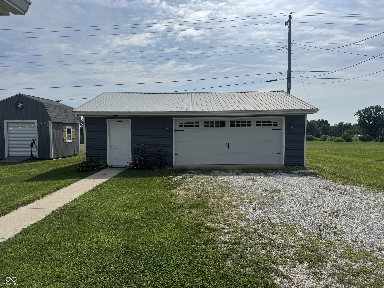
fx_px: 266
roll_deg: +0.5
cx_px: 192
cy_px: 144
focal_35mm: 24
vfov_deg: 56.8
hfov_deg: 71.6
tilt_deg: -2.2
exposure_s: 1/12346
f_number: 1.78
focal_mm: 6.76
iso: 80
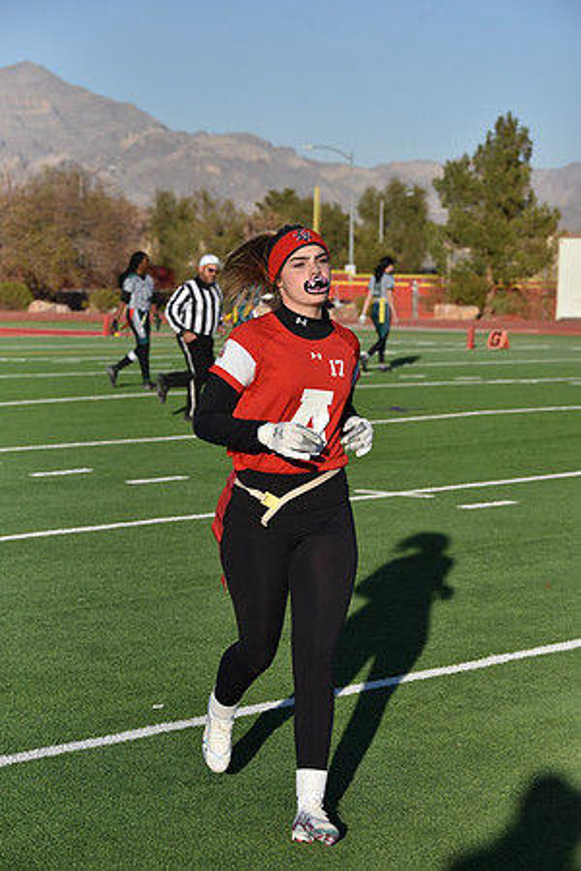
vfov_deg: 18.3
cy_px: 436
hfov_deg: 12.2
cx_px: 290
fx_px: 2711
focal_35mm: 112
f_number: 5.6
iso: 800
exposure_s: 1/4000
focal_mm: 112
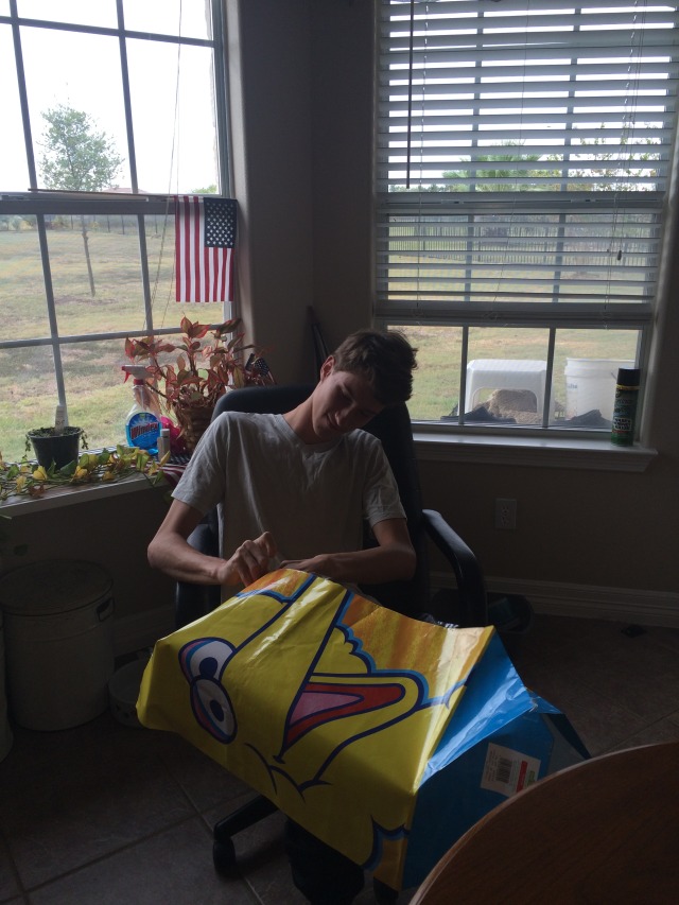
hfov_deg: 48.2
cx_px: 340
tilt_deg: -18.1
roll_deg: +1.5
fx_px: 758
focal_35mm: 29
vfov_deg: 61.7
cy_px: 452
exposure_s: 1/123
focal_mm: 4.15
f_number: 2.2
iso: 32
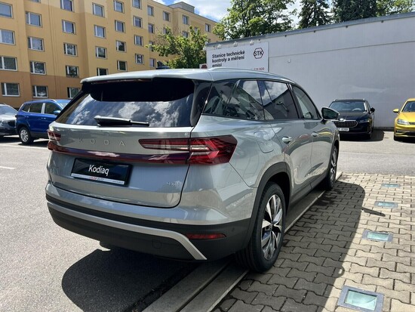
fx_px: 312
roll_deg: +1.3
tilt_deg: -7.2
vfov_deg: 53.1
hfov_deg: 67.3
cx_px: 208
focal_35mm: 26
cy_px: 156
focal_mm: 5.7
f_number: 1.5
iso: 50
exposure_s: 1/3257
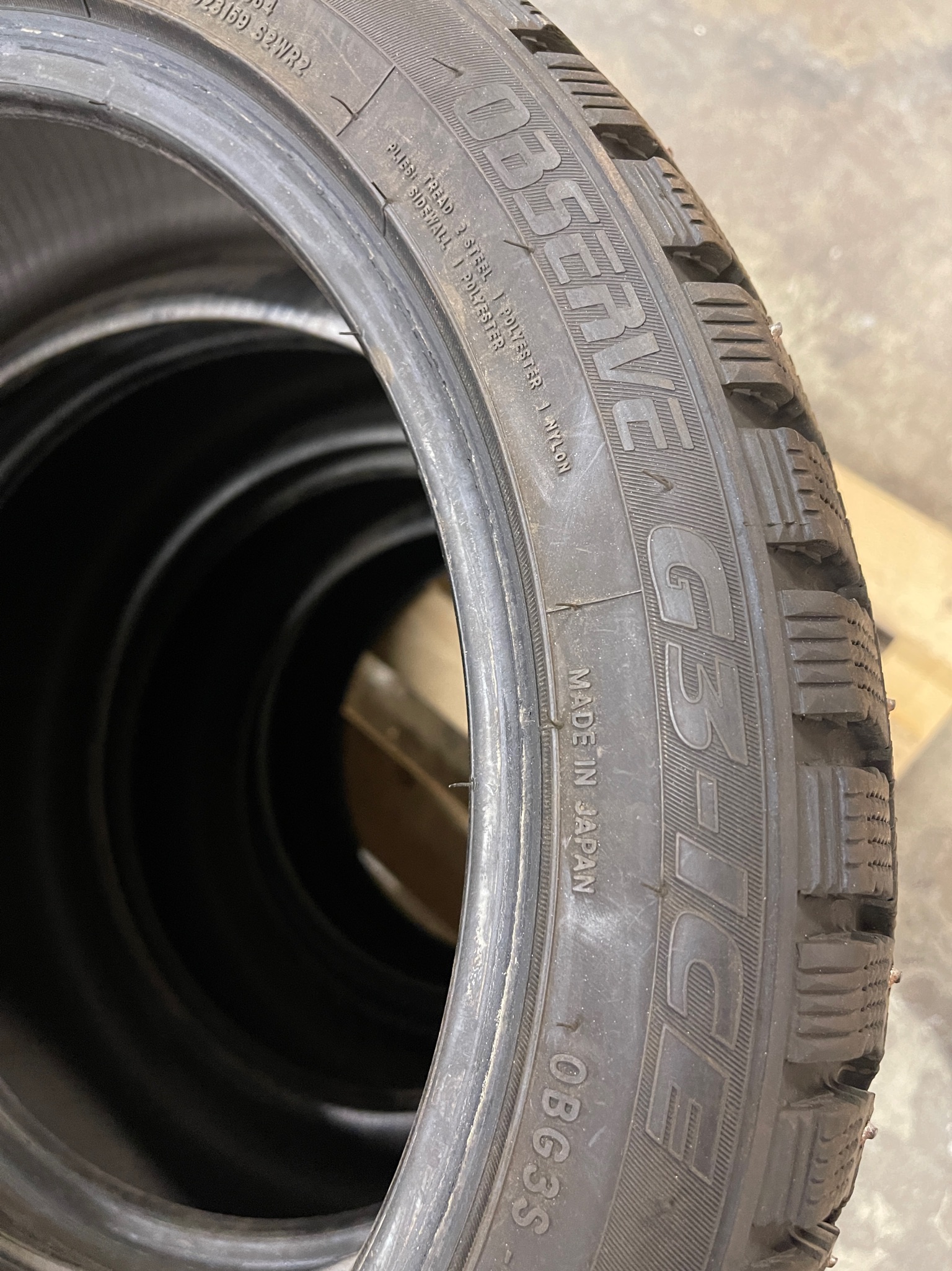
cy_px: 636
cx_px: 476
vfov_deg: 67.3
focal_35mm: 26
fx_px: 954
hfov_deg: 53.0
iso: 640
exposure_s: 1/33
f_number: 1.6
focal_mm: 5.1
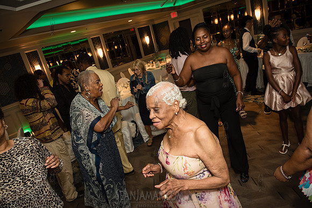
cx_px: 156
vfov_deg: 53.2
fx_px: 208
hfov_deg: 73.7
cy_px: 104
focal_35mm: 24
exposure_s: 1/160
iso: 1600
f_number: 3.5
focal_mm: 24
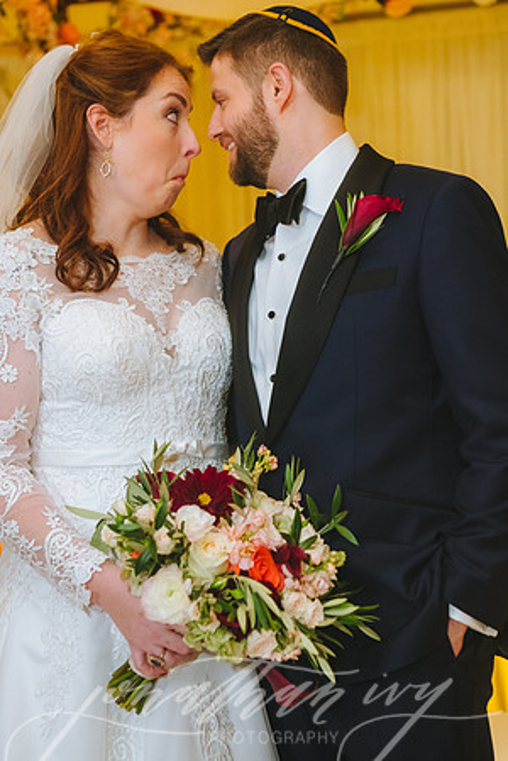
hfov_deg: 19.5
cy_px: 380
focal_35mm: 70
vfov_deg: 28.8
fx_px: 1482
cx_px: 254
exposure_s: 1/250
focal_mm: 70
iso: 4000
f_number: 4.5
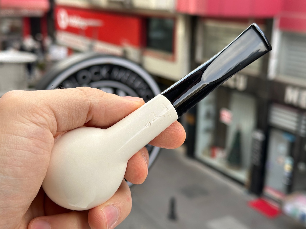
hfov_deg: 39.7
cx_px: 153
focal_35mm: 48
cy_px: 114
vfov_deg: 30.3
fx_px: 424
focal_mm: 6.86
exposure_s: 1/527
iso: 64
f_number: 1.78
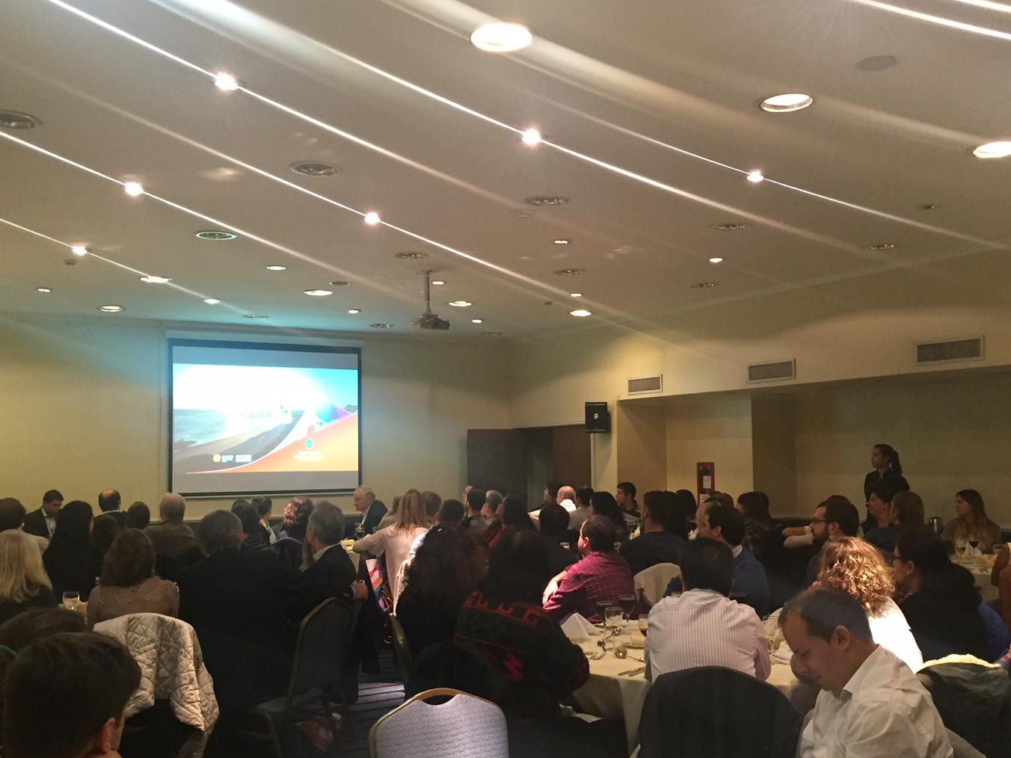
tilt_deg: +2.5
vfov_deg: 40.6
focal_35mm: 35
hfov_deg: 52.6
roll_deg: -0.7
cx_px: 508
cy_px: 419
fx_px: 1022
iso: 250
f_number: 2.2
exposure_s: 1/17
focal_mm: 4.15
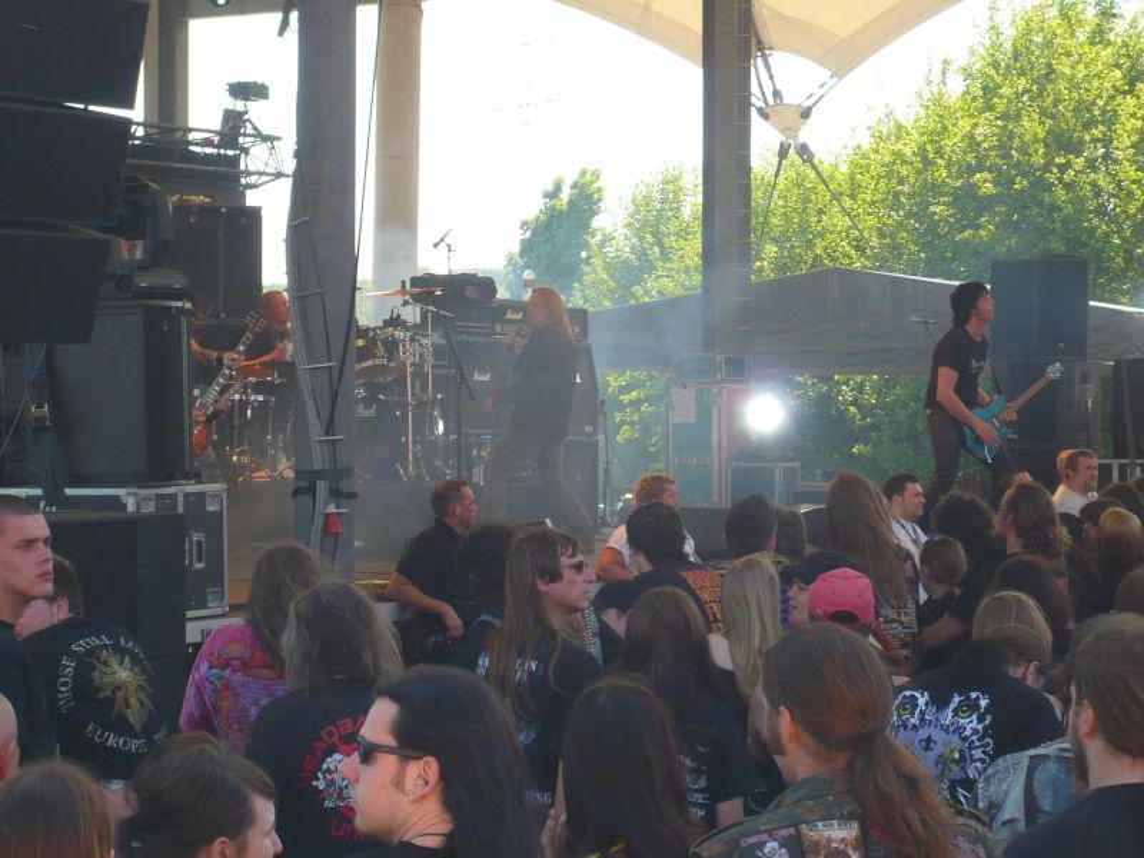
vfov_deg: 12.3
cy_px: 429
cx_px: 572
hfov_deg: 16.4
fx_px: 3966
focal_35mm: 120
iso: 100
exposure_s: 1/125
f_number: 5.6
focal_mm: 16.4
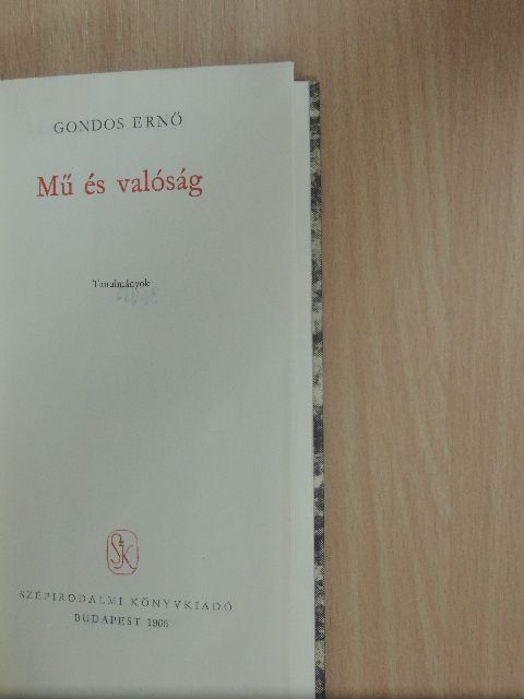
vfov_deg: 27.8
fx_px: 1413
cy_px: 350
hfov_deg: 21.0
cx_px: 262
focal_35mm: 70
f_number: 3.9
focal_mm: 12.4
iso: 400
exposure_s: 1/30
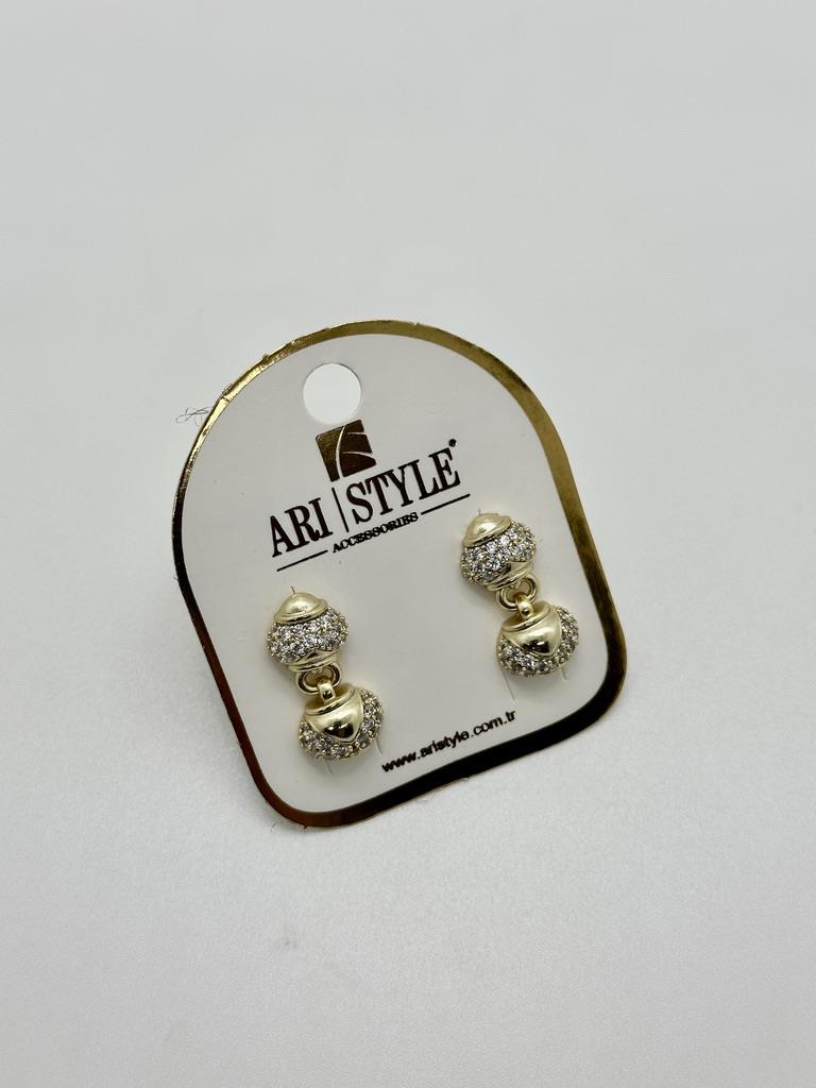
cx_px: 408
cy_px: 544
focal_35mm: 48
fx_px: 1509
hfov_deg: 30.3
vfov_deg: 39.7
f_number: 1.78
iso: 50
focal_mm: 6.86
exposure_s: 1/242
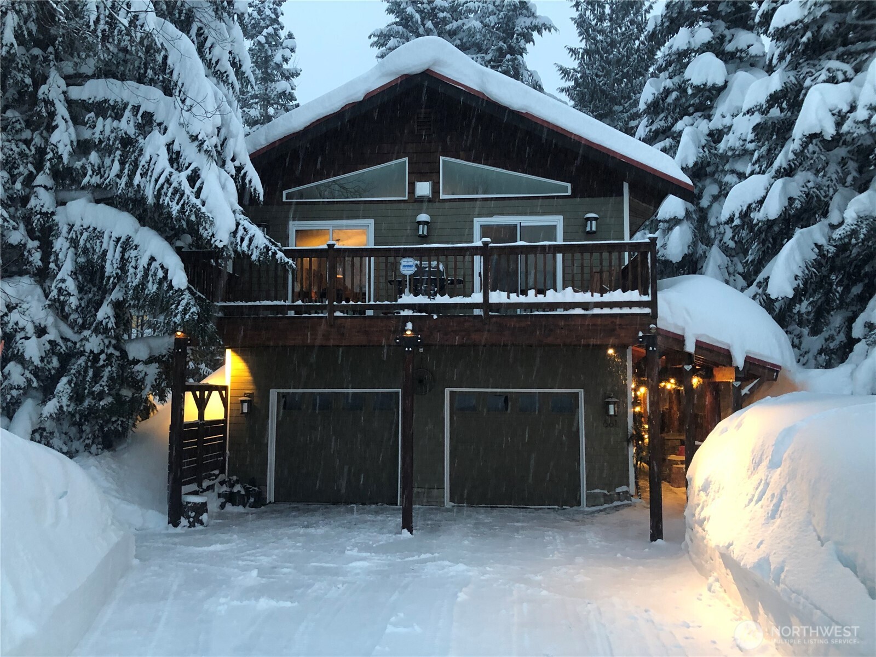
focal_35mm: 28
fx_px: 709
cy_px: 328
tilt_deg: +5.3
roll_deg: +0.7
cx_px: 438
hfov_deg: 63.4
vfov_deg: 49.7
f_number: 1.8
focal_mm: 3.99
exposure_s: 1/11
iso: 100
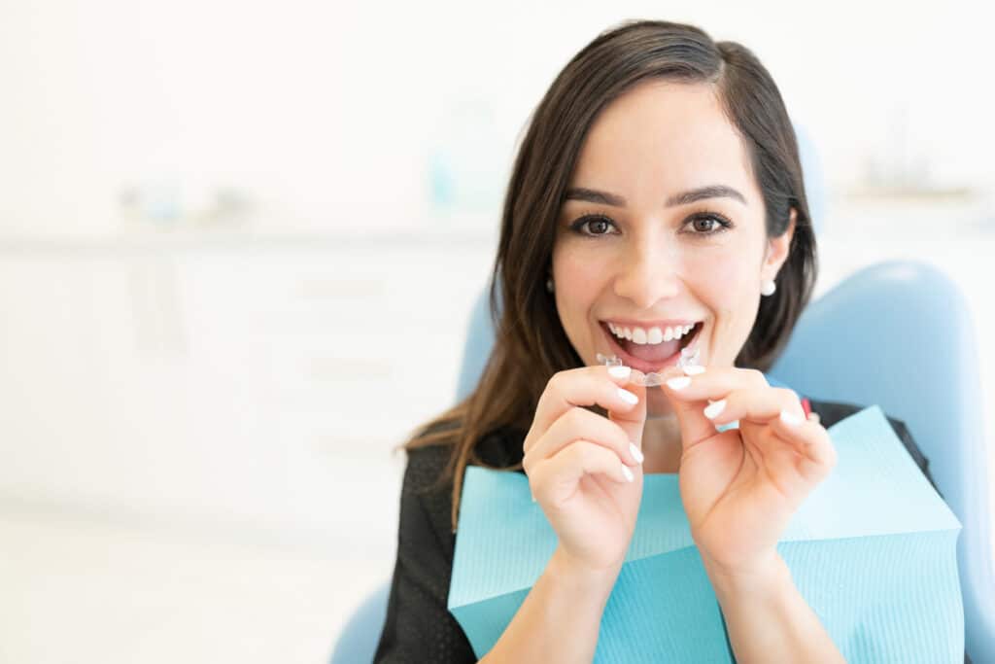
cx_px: 498
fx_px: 967
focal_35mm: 35
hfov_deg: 54.4
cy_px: 332
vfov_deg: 37.9
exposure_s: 1/160
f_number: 1.8
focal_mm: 35
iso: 200
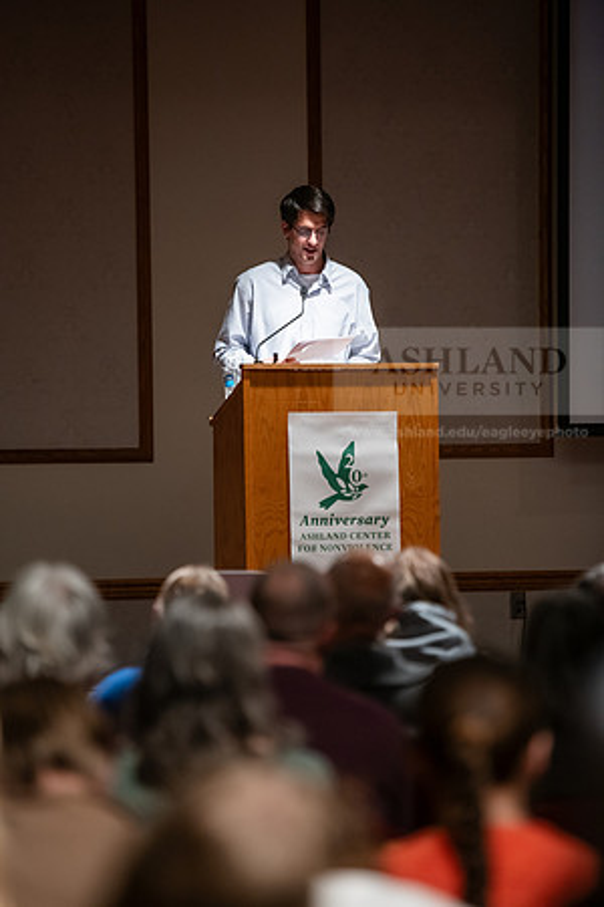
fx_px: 4530
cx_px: 302
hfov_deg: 7.6
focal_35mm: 180
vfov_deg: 11.4
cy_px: 454
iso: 2500
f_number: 3.2
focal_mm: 180
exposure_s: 1/160
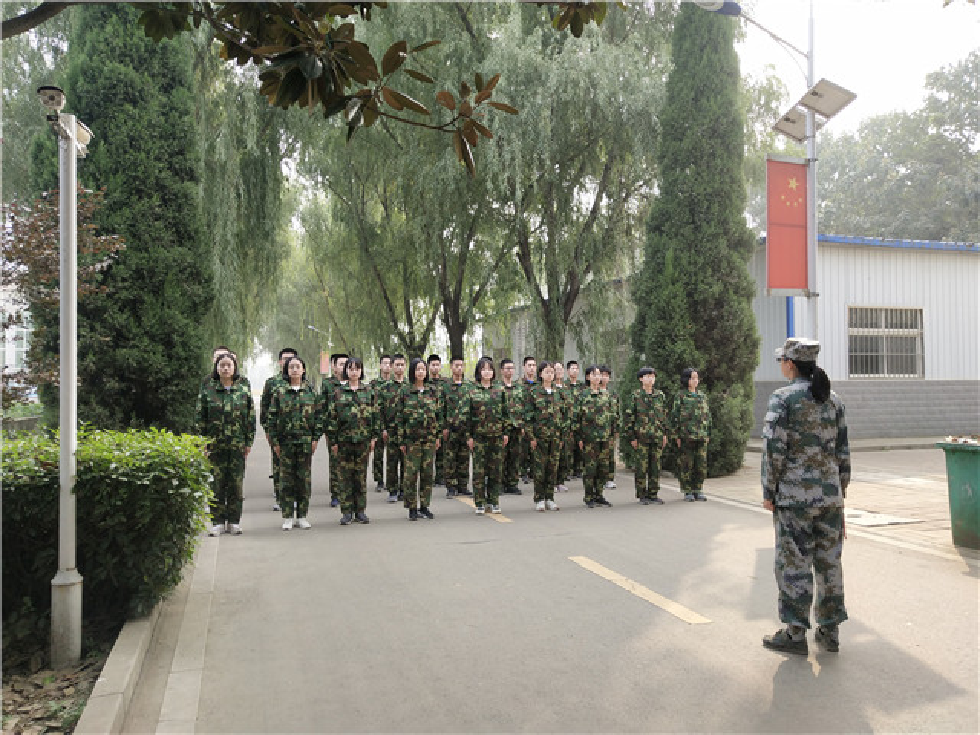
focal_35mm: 30
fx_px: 849
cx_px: 490
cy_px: 368
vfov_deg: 46.8
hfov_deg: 60.0
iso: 111
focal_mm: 3.95
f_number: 1.8
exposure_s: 1/549
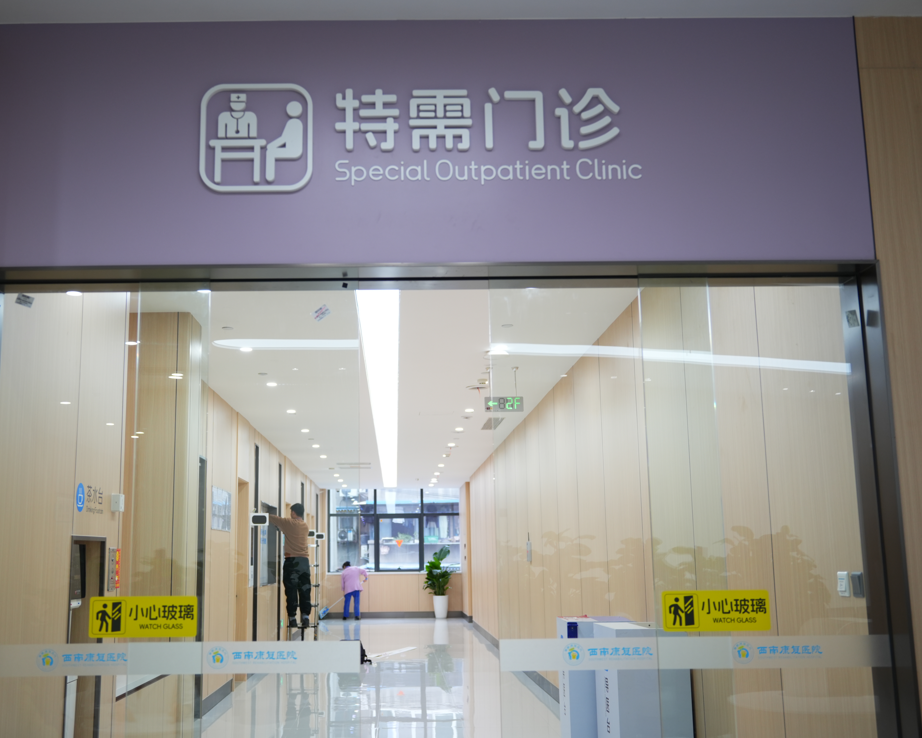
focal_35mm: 40
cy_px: 368
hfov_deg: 46.1
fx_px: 1080
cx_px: 395
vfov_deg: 37.7
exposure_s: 1/100
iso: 400
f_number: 2.8
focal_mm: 34.5
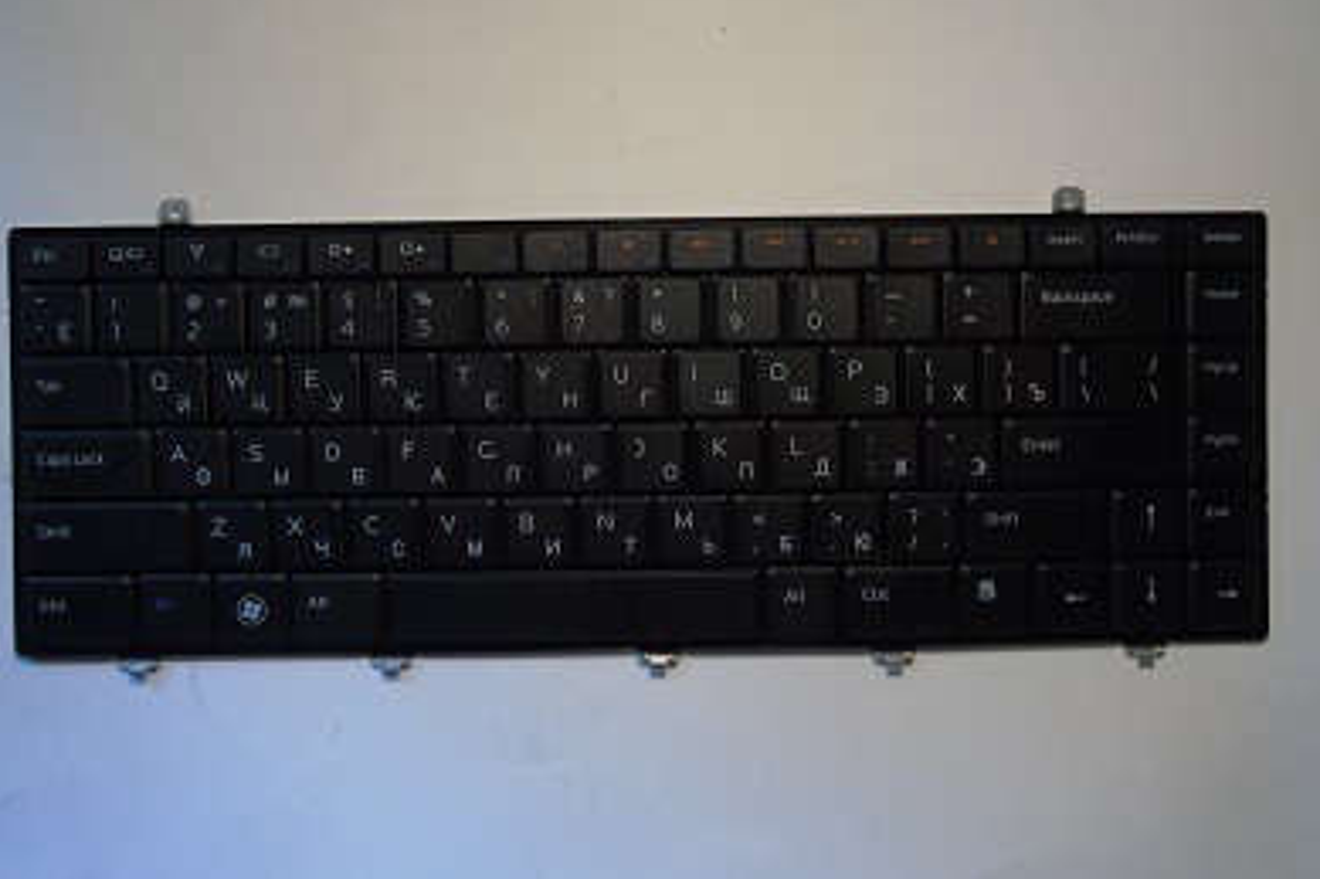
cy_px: 373
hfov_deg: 60.3
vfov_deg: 42.2
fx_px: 1136
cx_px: 645
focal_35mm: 31
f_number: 5.4
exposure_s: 1/8
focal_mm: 5.2
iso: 200
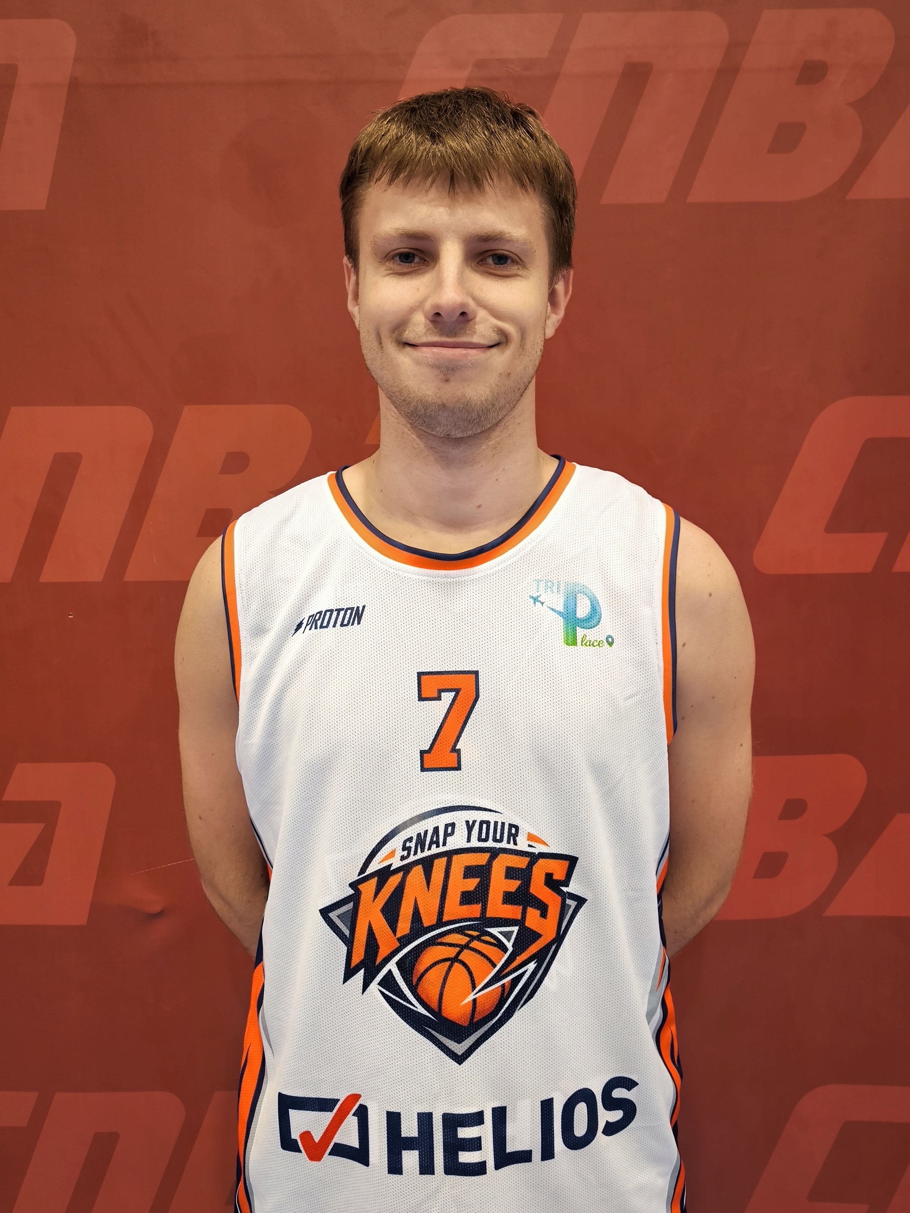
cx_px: 455
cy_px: 606
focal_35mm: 27
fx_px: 946
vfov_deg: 65.3
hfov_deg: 51.3
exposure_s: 1/50
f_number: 1.9
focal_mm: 6.92
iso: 200
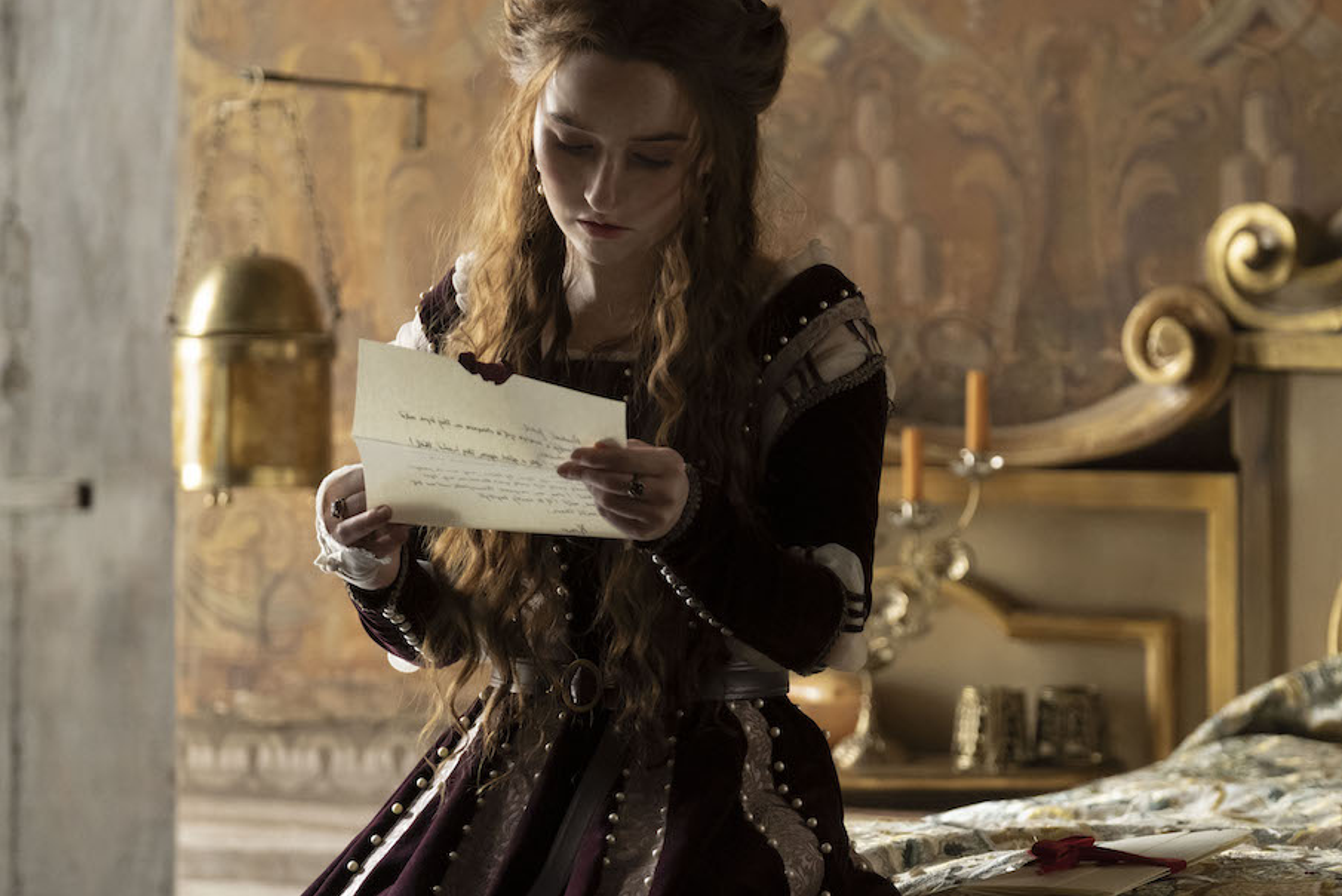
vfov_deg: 8.2
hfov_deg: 12.3
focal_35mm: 167
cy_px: 458
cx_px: 688
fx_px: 6227
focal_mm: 83.8
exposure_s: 1/125
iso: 1600
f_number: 2.8
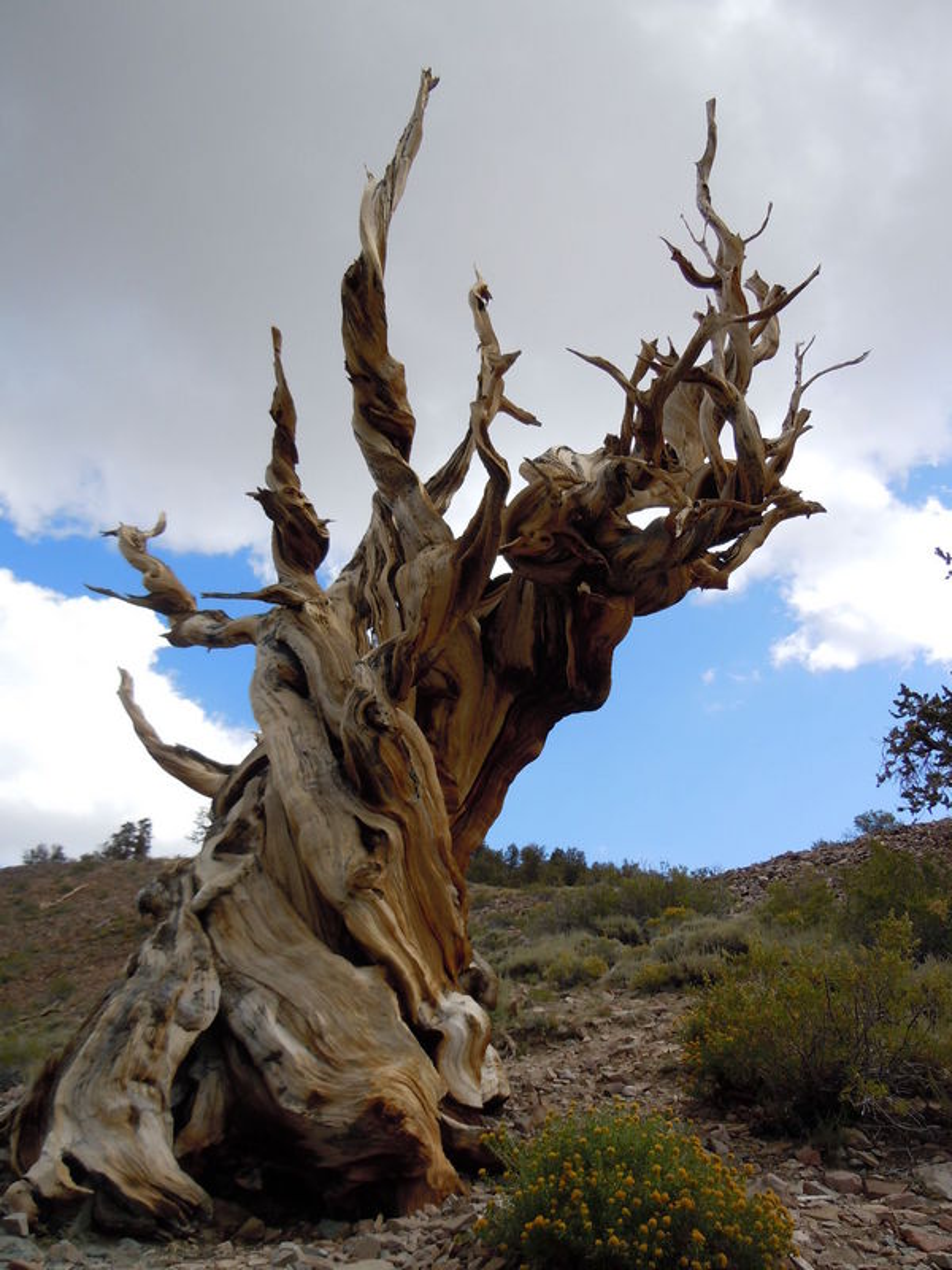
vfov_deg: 60.0
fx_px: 1100
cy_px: 635
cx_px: 476
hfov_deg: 46.8
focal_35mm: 30
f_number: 3.5
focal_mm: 5.4
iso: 100
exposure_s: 1/640
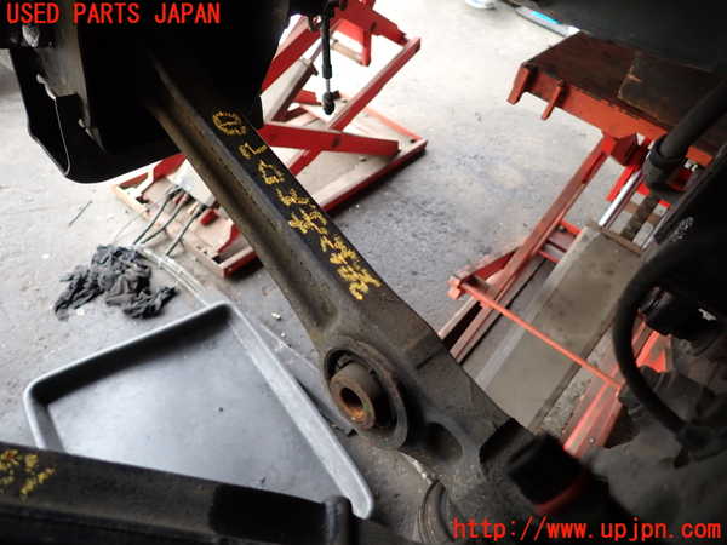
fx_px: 525
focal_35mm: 25
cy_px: 272
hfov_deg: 69.4
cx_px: 364
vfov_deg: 54.9
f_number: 2
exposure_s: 1/40
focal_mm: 4.5
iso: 200
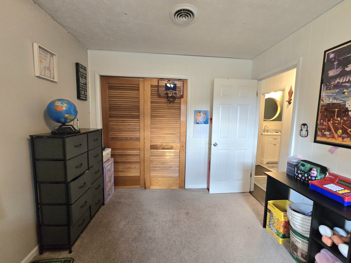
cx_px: 176
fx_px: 132
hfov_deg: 106.2
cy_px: 132
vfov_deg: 89.9
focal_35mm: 13
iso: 400
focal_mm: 2.2
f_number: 2.2
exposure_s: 1/60.2
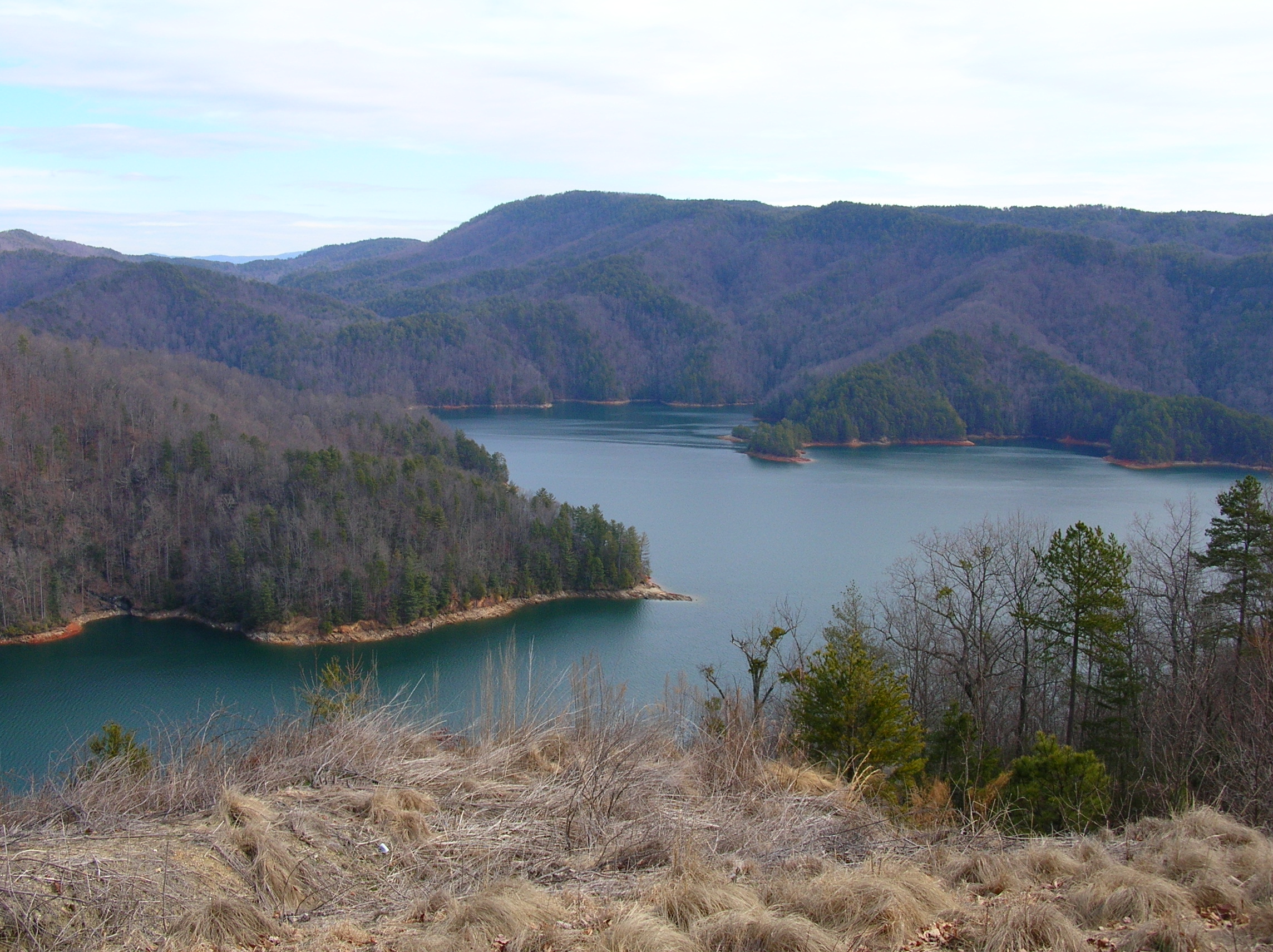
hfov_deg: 51.4
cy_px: 476
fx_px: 1323
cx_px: 636
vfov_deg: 39.6
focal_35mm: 36
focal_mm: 6
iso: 50
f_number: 3.7
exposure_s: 1/315
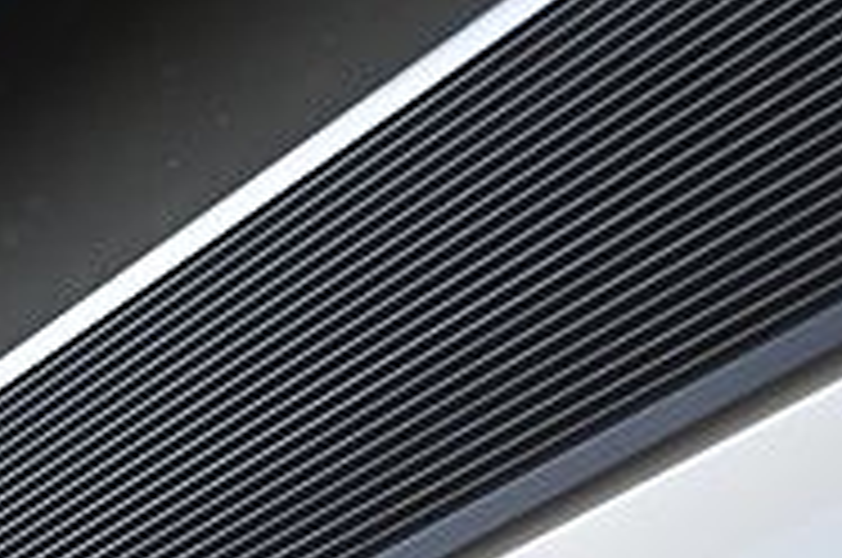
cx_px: -1603
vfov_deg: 10.1
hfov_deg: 12.0
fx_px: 2101
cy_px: 1786
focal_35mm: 90
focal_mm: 14
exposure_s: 1/125
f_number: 2.8
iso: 500
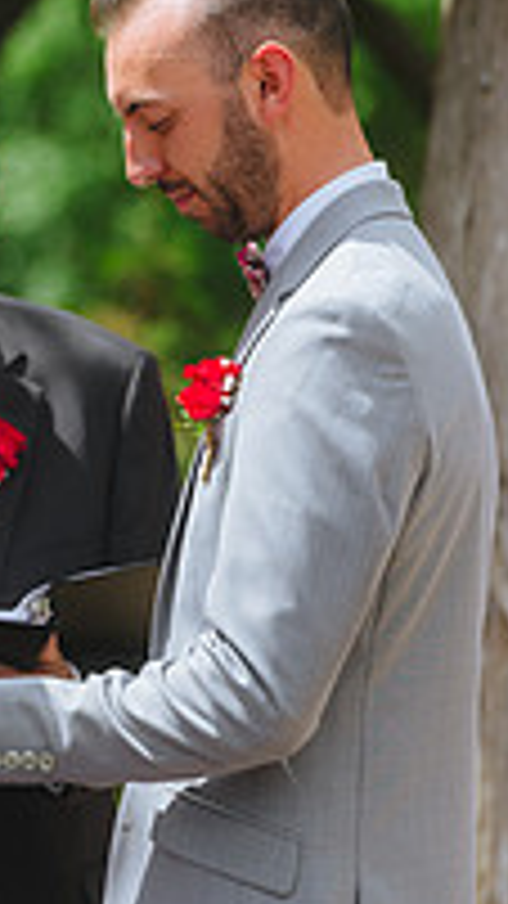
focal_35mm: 470
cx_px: -139
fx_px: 11260
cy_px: 499
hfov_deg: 2.6
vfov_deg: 4.6
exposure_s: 1/800
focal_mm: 200
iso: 160
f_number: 3.2
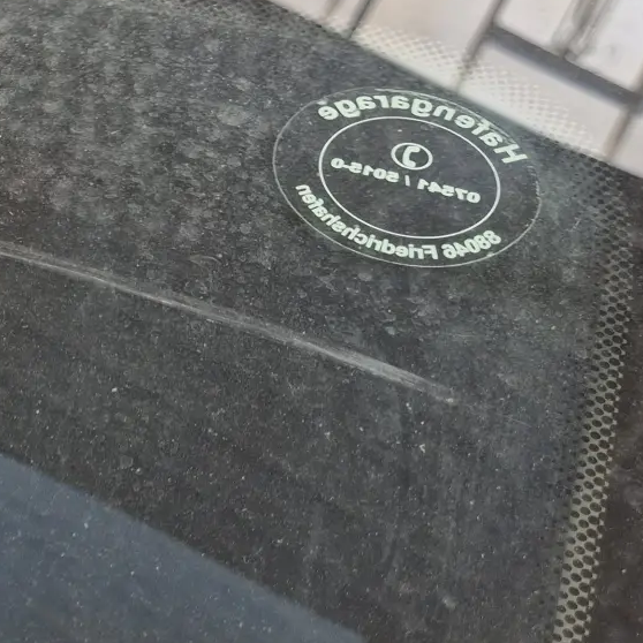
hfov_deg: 20.5
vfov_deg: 24.6
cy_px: 222
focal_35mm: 70
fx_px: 1471
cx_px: -363
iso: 64
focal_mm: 5.4
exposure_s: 1/180
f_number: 1.8
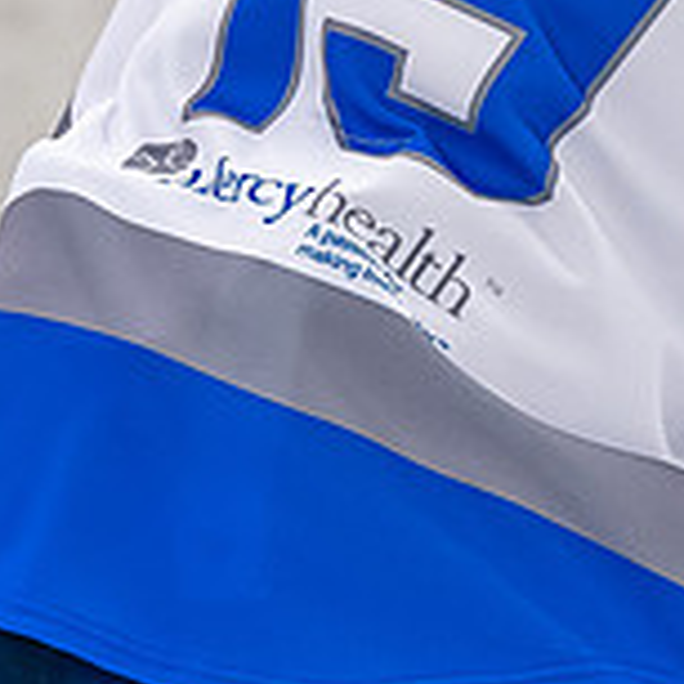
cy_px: -97
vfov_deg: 2.4
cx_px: 499
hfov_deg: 2.4
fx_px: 16096
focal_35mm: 720
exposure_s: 1/800
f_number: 3.2
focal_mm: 125
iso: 2000
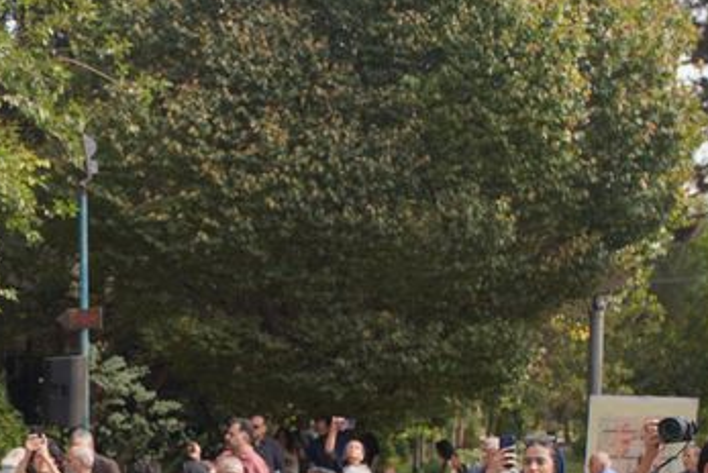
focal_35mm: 115
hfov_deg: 17.3
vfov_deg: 11.7
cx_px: -29
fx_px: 2263
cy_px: 590
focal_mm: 39
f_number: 4.5
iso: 100
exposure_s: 1/400
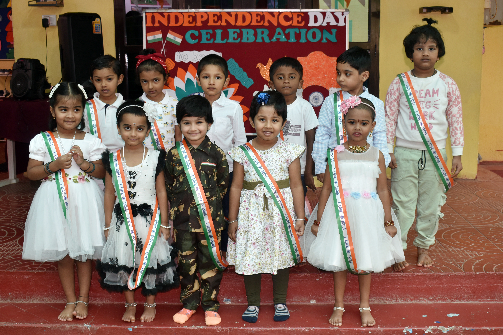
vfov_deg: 33.0
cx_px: 252
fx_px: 565
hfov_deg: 48.0
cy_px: 168
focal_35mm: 40
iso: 250
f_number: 5.6
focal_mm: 27
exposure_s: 1/60
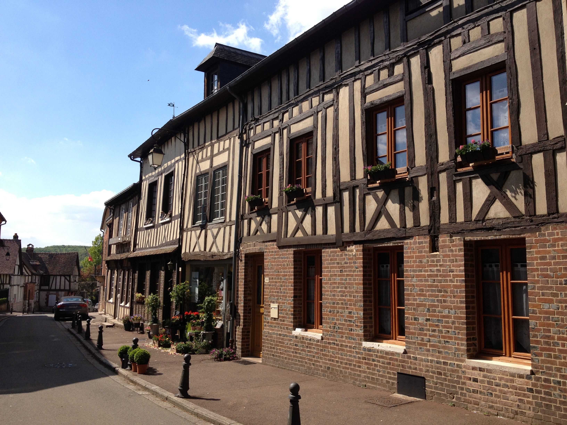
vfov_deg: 40.7
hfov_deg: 52.6
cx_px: 284
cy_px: 212
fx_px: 573
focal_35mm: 35
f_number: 2.4
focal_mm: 4.28
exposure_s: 1/1623
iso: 50
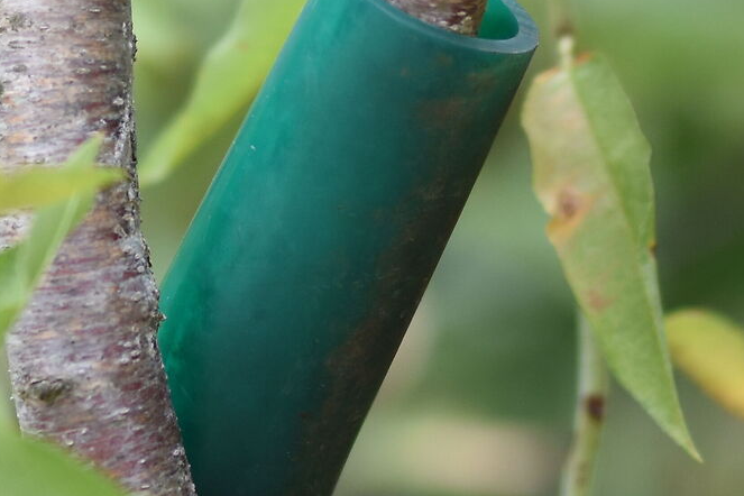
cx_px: 320
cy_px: -212
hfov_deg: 4.5
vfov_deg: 3.0
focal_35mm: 462
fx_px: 9543
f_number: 1.4
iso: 250
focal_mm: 85
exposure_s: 1/2000
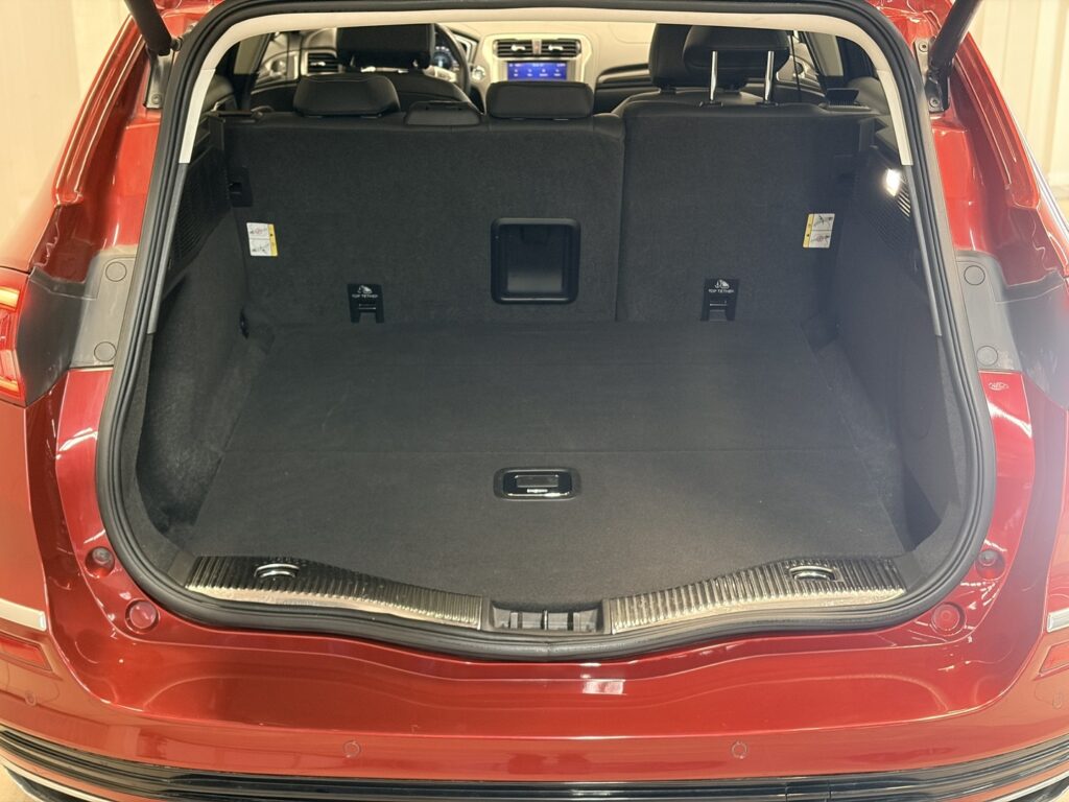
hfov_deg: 36.8
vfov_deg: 28.0
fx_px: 1606
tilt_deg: -20.8
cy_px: 401
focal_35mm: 52
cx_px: 534
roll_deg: +0.2
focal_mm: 5.96
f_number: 1.6
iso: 320
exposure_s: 1/33
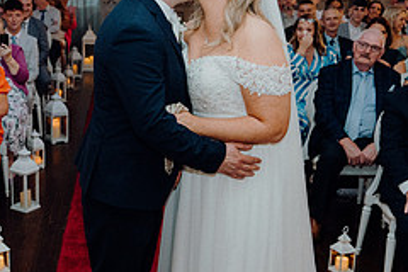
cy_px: 154
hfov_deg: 33.5
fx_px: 657
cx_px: 82
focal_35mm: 58
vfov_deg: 23.4
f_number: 3.5
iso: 2500
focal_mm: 24
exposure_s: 1/160
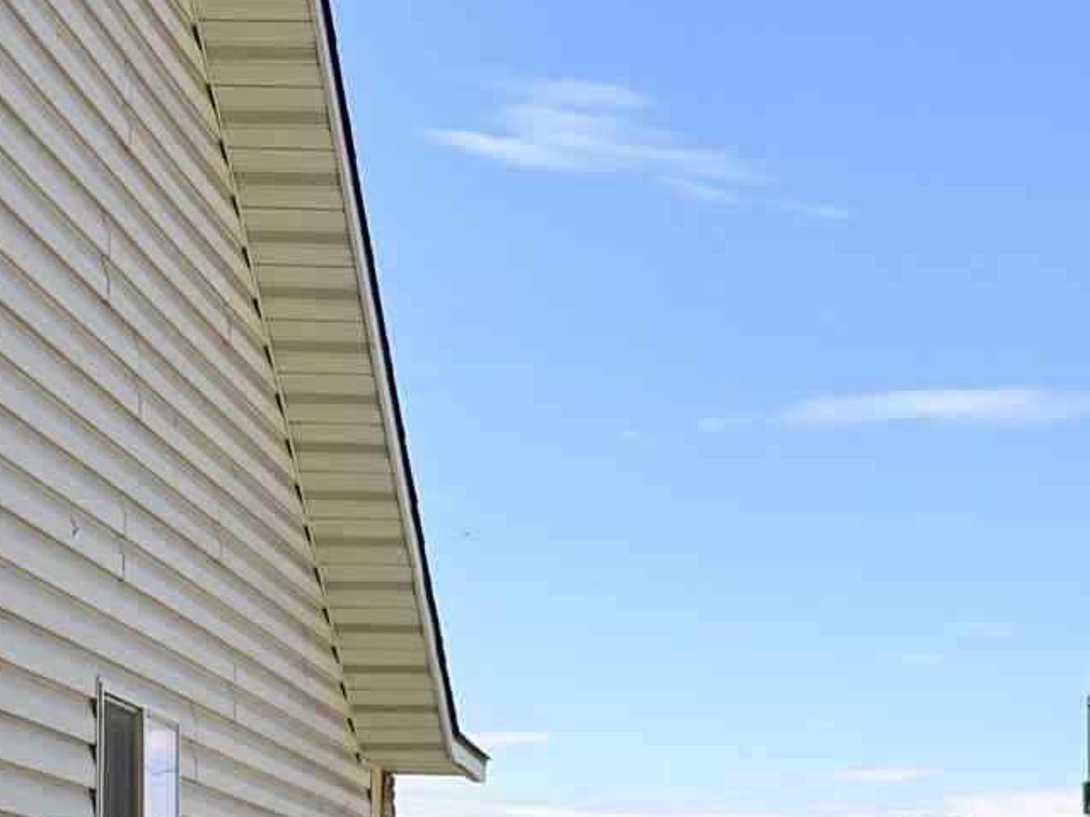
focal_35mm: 125
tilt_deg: +1.2
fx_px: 3935
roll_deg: -0.3
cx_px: 971
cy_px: 1059
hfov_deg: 15.6
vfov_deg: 11.5
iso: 50
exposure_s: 1/3448
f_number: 1.6
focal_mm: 5.96
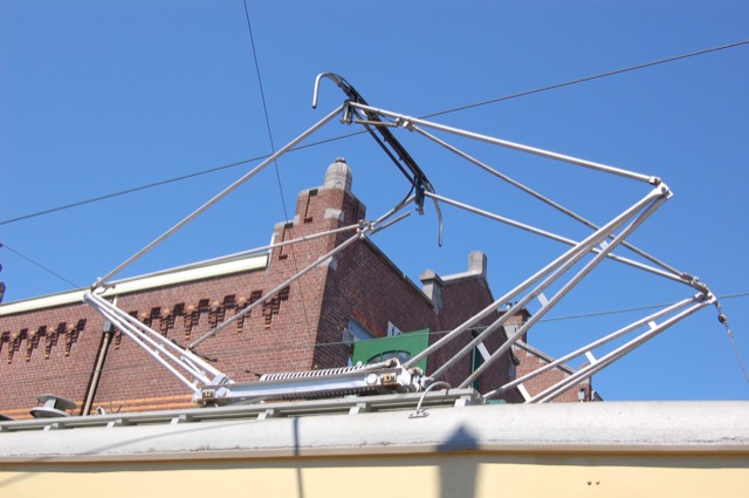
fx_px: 810
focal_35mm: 39
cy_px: 249
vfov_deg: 34.1
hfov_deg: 49.6
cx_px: 374
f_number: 9
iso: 200
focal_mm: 26
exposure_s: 1/250
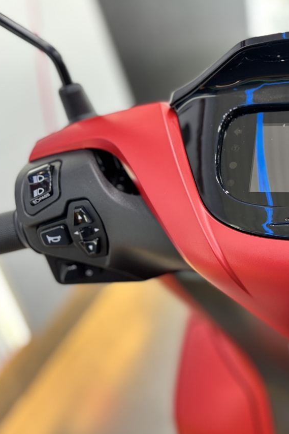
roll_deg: +2.5
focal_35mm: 38
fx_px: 458
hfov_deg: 32.0
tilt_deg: -28.7
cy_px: 211
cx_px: 298
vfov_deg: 50.7
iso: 125
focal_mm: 5.96
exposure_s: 1/50
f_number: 1.6
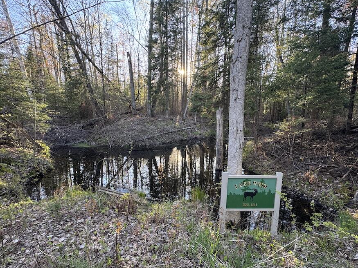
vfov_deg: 78.0
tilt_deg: -10.2
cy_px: 141
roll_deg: -1.2
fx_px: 165
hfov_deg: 94.5
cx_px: 185
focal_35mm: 16
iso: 100
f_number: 2.2
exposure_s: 1/99
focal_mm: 2.22
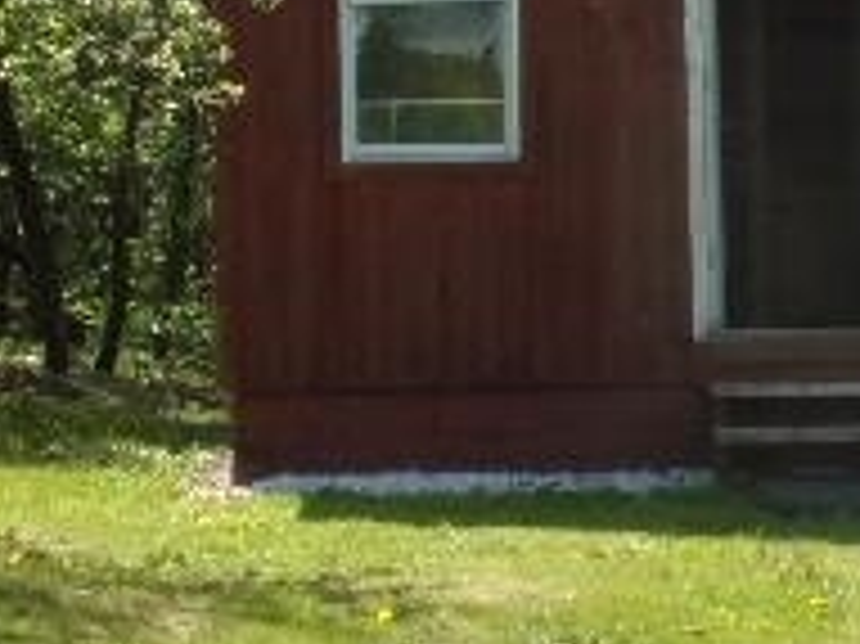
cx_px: 756
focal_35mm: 154
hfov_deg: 12.7
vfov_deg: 9.5
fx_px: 3824
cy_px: -126
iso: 80
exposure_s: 1/350
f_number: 4.1
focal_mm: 8.3
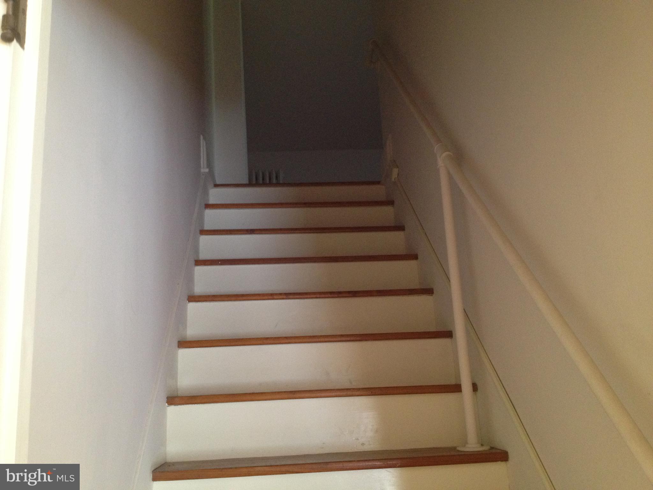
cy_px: 245
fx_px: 660
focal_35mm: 35
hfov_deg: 52.6
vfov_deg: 40.7
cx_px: 326
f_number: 2.4
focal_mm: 4.28
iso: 250
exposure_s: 1/20
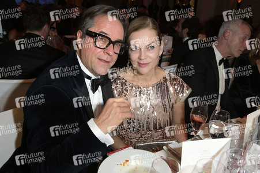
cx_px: 130
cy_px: 86
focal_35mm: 29
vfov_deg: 44.9
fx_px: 209
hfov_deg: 63.7
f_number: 5.6
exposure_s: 1/80
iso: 1000
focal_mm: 29
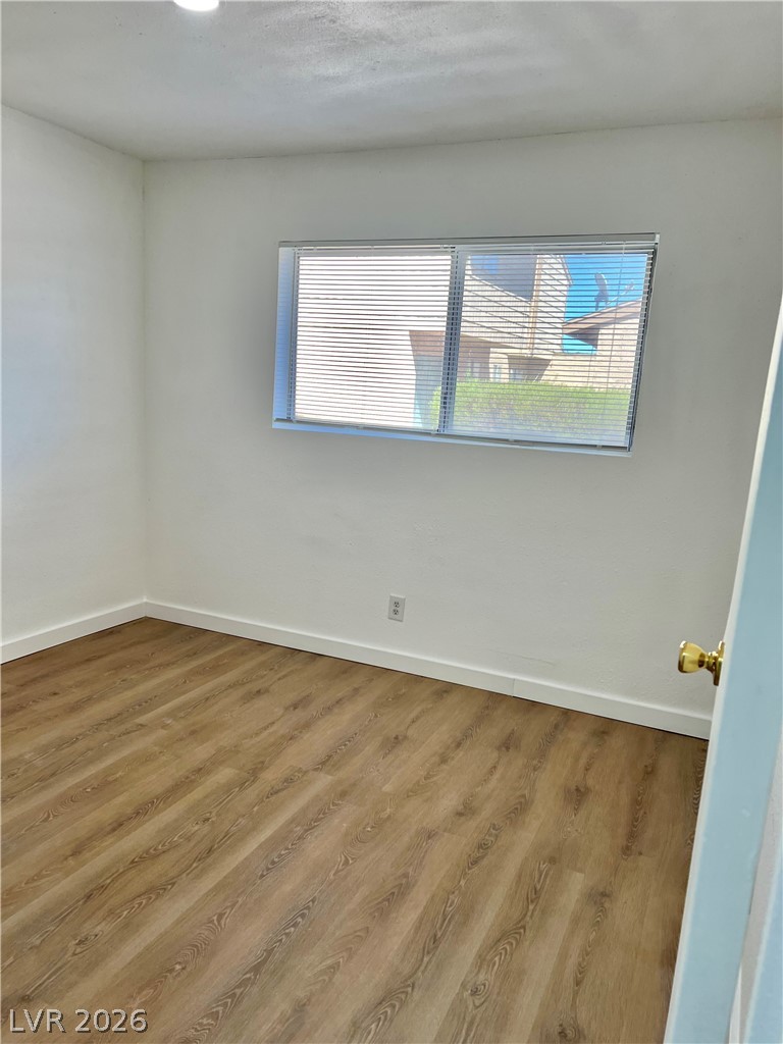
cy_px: 522
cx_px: 392
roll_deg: -2.7
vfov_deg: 67.3
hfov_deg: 53.1
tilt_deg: -7.9
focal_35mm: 26
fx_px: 784
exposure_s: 1/239
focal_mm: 5.7
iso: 40
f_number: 1.5
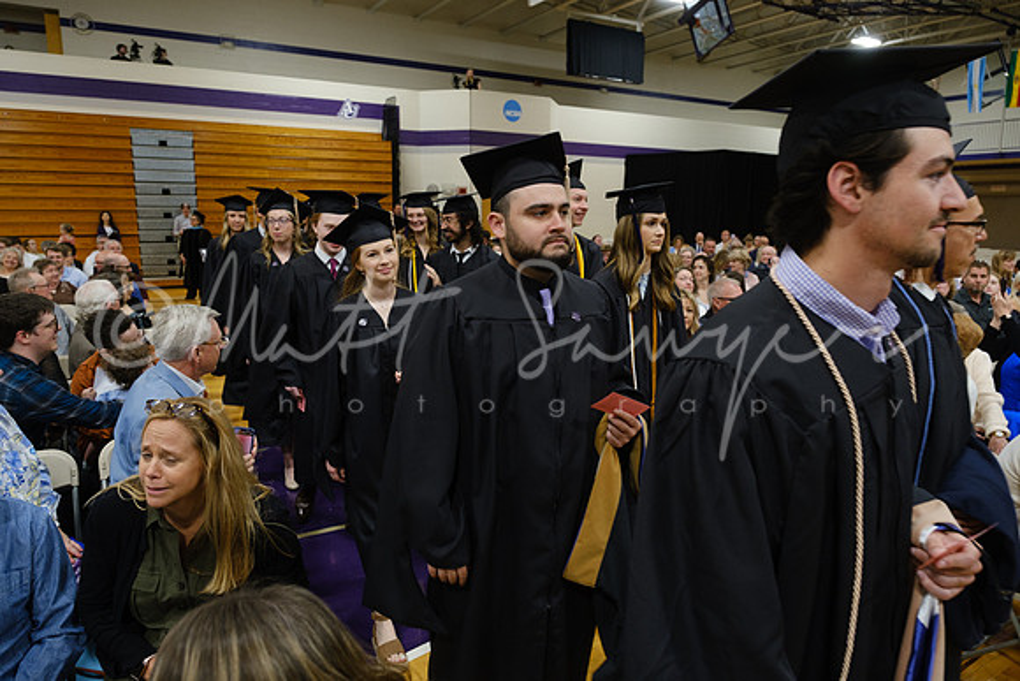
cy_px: 340
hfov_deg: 73.7
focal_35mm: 24
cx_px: 510
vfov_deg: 53.2
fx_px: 680
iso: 1250
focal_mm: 16
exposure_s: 1/100
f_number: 3.2
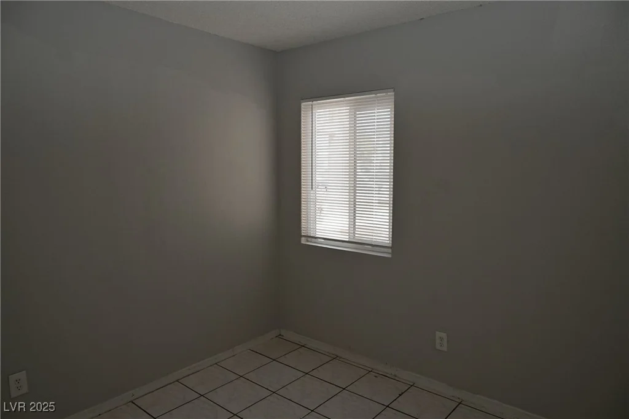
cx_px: 314
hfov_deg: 73.7
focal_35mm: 24
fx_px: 419
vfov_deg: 53.1
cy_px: 210
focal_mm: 16
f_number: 5
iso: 200
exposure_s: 1/100
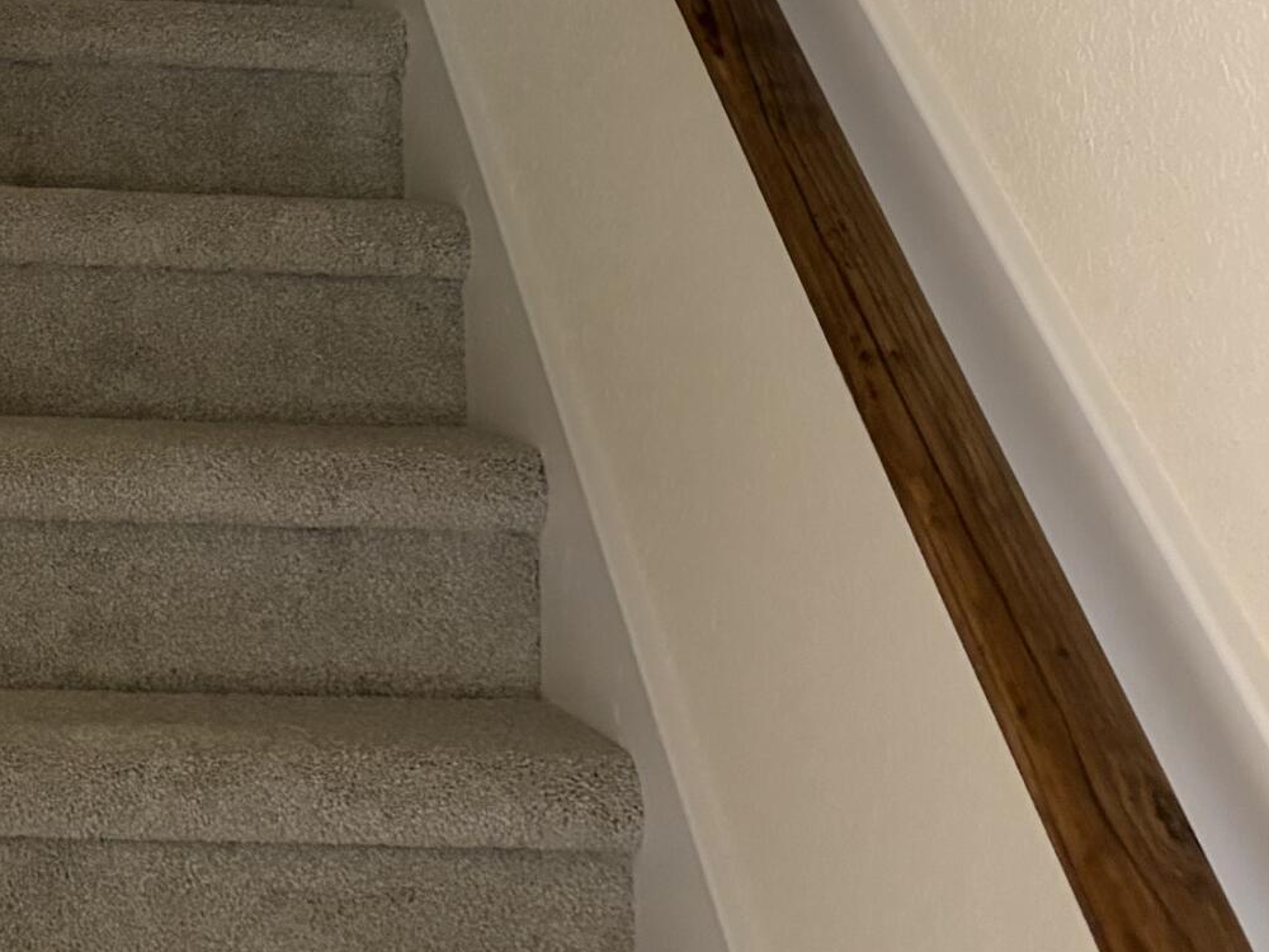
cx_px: -148
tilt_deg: +12.8
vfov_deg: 17.3
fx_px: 2859
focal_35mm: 78
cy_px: -409
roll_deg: -1.2
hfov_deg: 23.4
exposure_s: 1/60
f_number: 1.6
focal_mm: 5.96
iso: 320
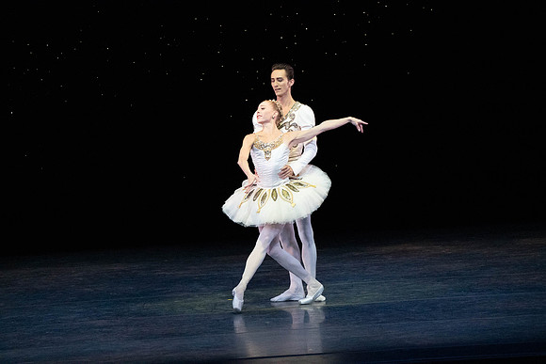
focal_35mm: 318
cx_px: 273
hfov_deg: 6.5
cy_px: 182
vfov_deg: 4.3
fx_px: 4824
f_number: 11
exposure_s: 1/500
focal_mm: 318
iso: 20000
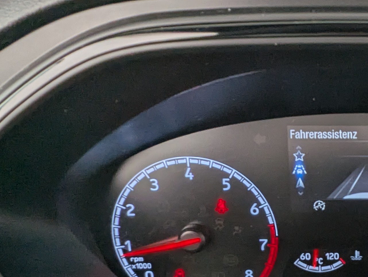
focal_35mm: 51
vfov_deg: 27.8
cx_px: 388
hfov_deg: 33.4
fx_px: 543
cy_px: 240
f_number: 2.2
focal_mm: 2.35
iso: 98
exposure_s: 1/66.4
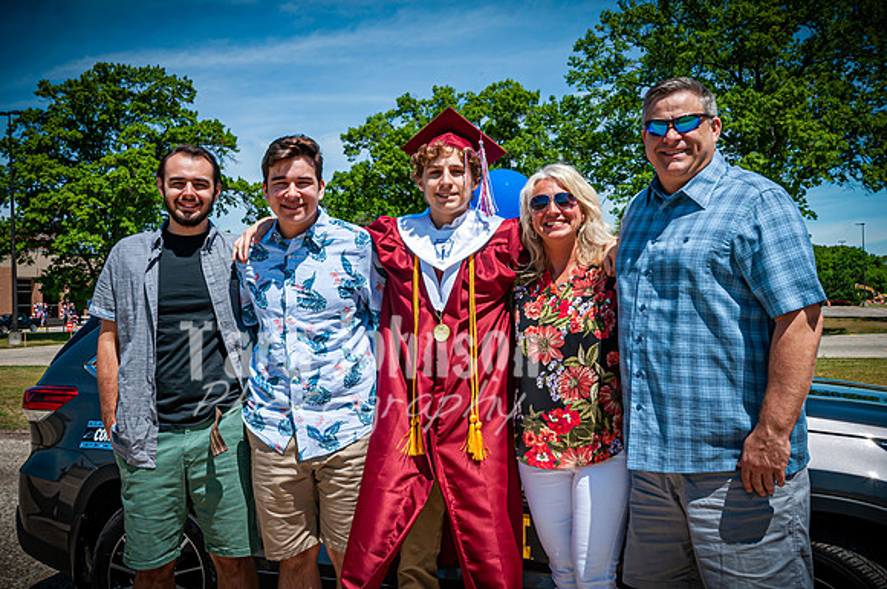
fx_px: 915
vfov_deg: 35.7
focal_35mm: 37
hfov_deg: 51.7
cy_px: 285
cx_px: 429
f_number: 10
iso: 200
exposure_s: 1/500
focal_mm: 24
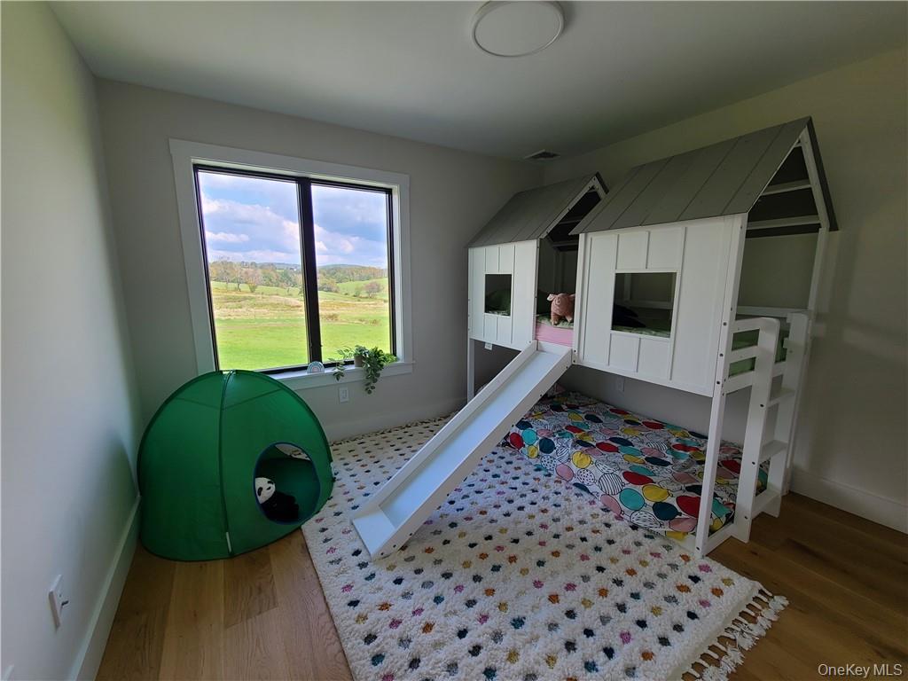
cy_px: 340
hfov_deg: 106.2
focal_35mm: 13
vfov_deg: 89.9
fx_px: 341
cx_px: 454
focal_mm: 2.2
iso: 50
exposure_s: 1/186
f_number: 2.2
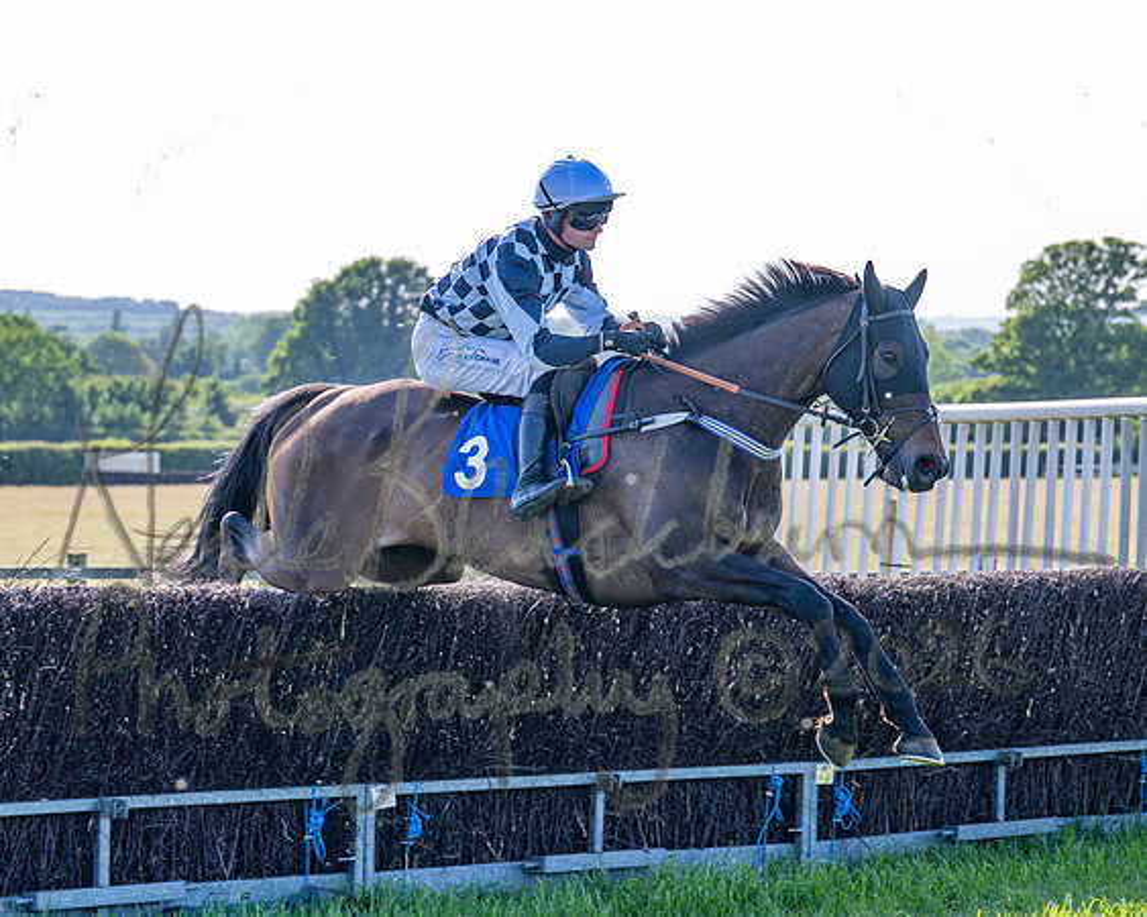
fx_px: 4224
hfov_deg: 15.5
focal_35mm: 124
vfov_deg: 12.4
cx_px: 537
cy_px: 454
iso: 320
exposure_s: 1/1250
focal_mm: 70
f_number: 4
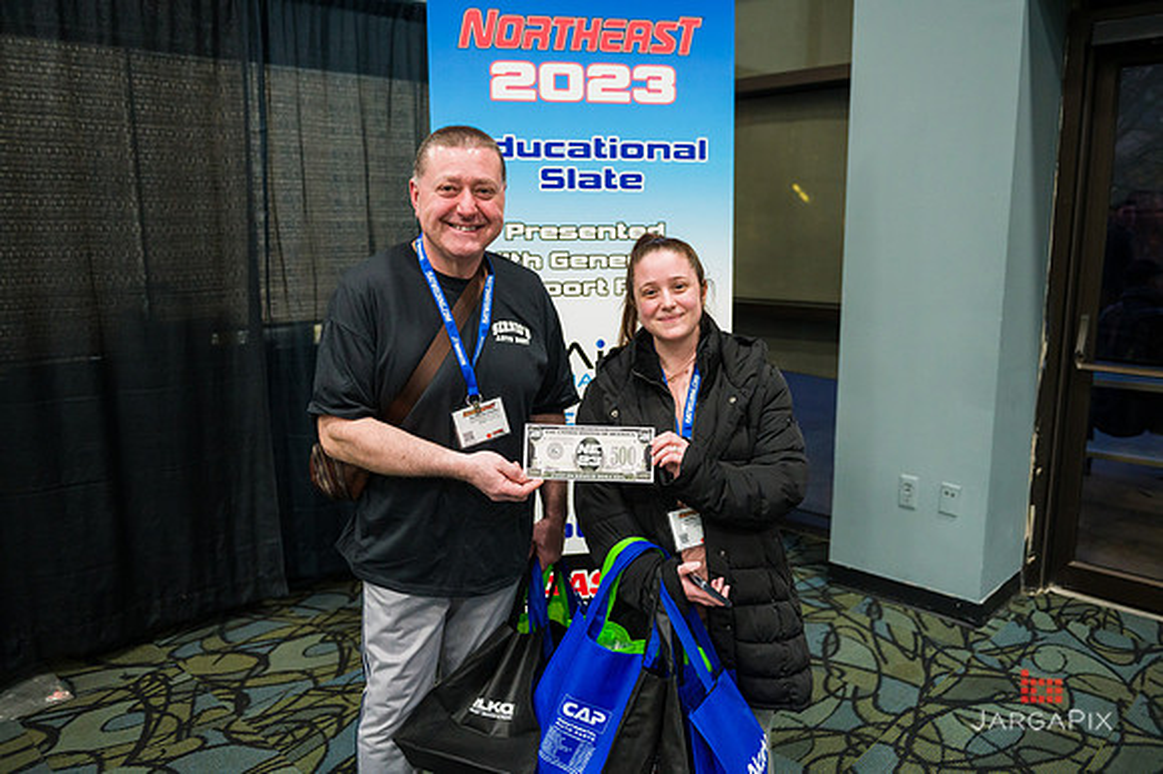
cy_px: 387
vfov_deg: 46.4
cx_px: 582
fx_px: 904
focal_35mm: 28
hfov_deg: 65.5
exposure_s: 1/100
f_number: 3.5
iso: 3200
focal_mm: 28
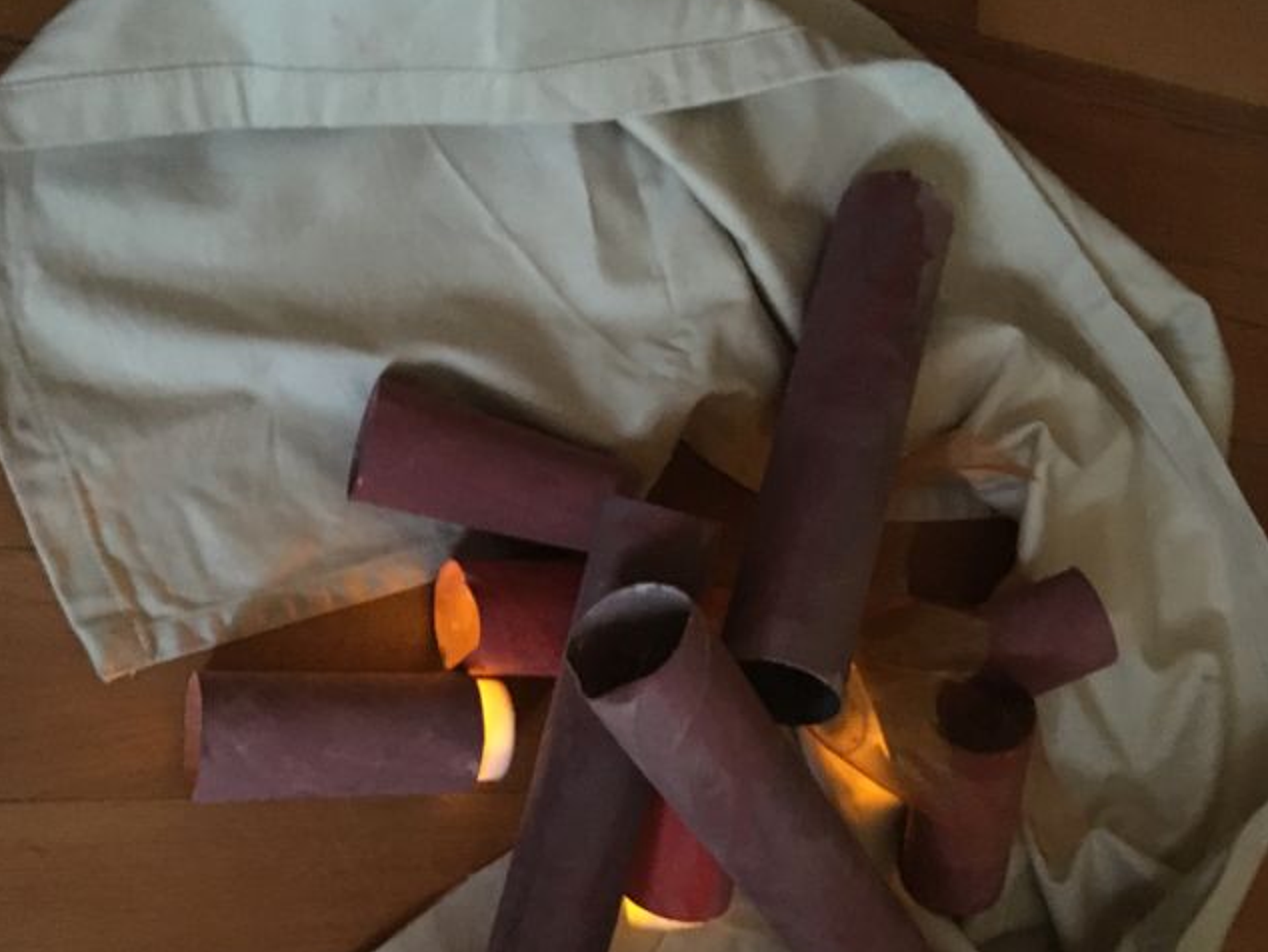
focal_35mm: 39
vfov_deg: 36.3
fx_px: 1429
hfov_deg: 47.8
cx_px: 632
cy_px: 671
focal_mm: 4.15
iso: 640
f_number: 2.2
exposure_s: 1/17
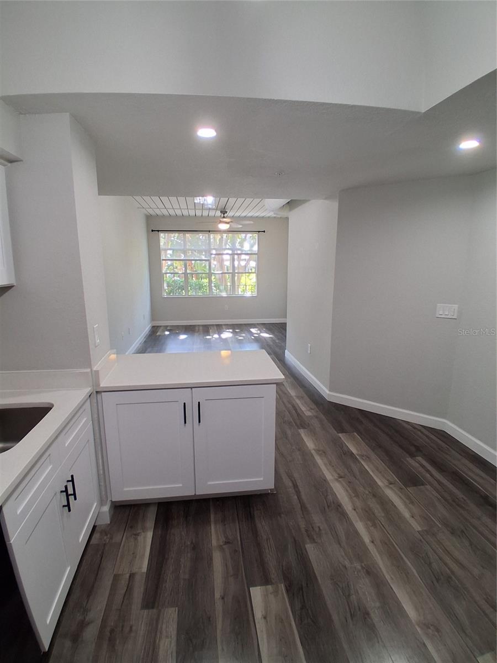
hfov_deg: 74.7
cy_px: 332
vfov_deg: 91.0
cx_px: 248
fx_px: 325
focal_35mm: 17
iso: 125
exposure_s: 1/40
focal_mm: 1.4
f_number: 2.2
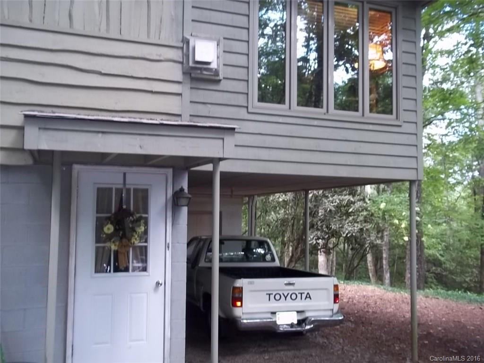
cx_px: 242
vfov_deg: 39.7
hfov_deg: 51.4
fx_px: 503
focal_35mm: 36
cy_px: 182
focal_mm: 6.5
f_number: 3.1
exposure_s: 1/40
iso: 160
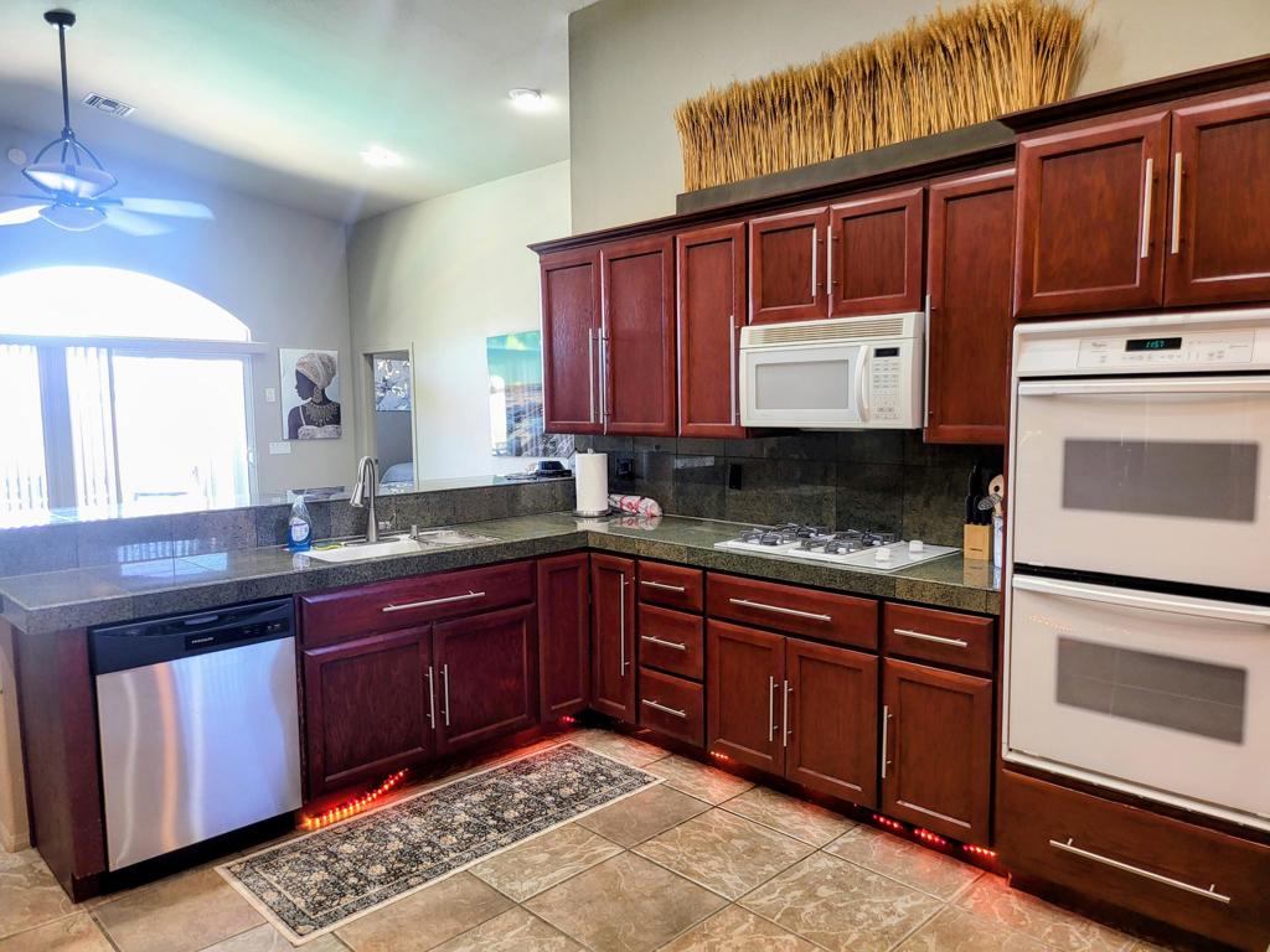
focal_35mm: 24
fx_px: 881
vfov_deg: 56.8
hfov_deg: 71.6
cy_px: 476
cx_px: 635
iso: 200
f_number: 1.8
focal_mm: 5
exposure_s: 1/40
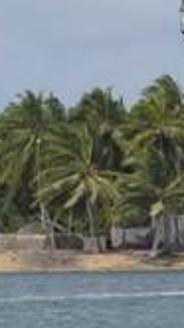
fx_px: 3624
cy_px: 128
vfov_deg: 5.2
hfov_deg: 2.9
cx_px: 384
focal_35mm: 417
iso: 400
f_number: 7.1
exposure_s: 1/2000
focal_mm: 55
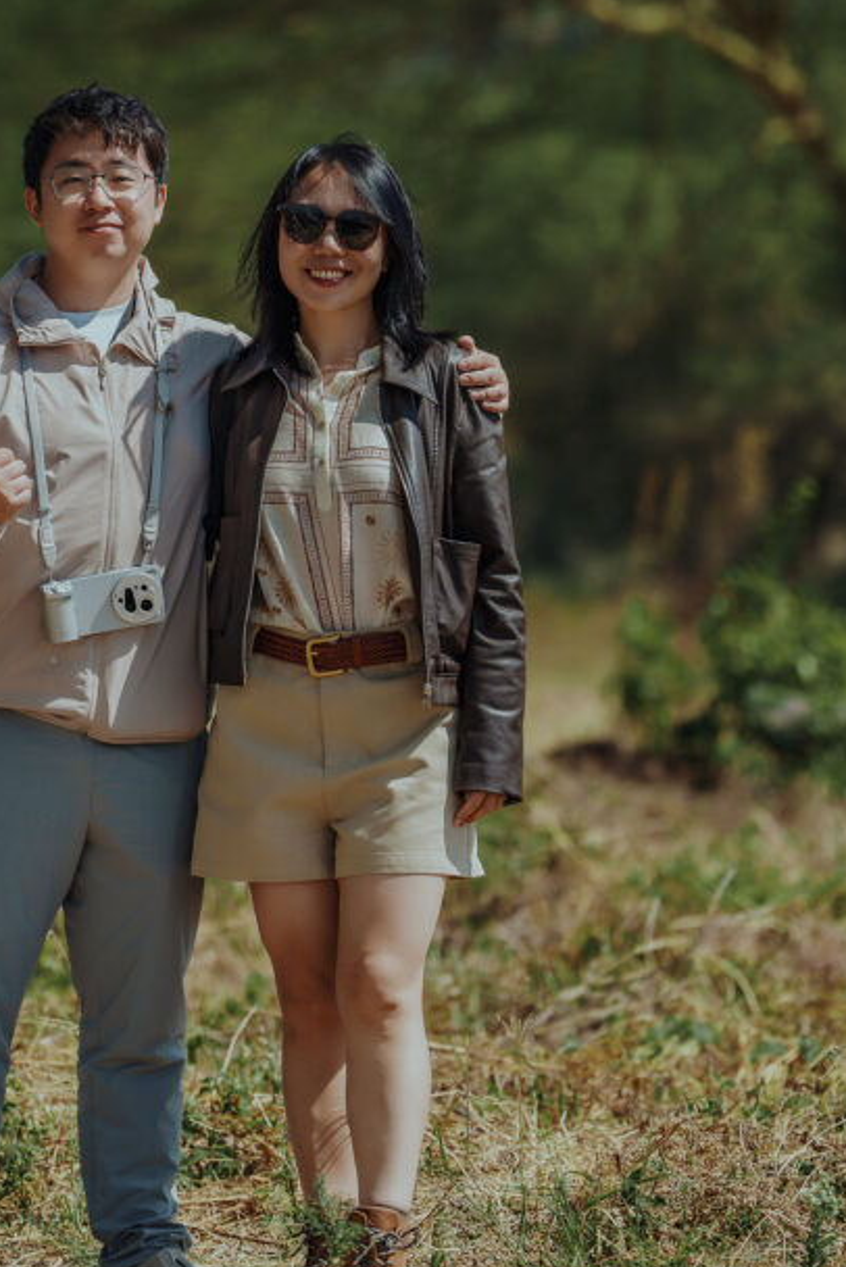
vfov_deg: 9.2
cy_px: 394
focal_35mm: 224
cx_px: 266
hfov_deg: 6.1
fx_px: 7886
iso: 100
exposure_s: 1/1250
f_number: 2.8
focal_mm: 133
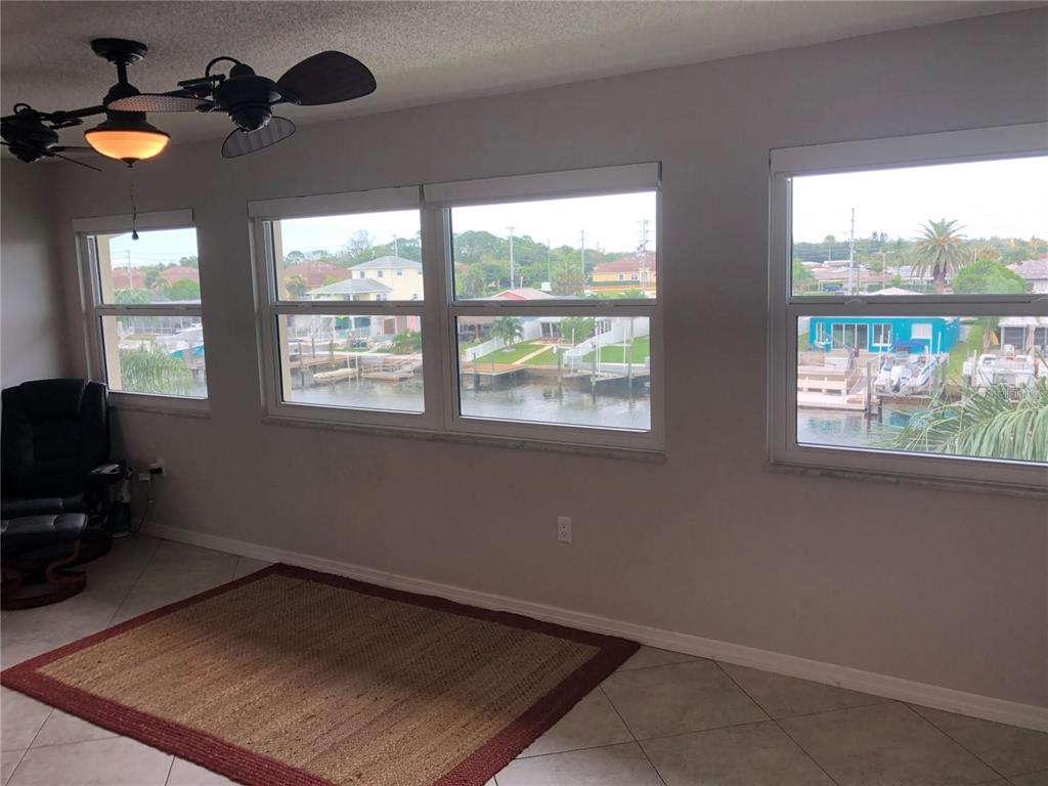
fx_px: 848
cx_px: 524
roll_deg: +1.7
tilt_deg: -7.4
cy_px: 393
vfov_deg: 49.7
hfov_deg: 63.4
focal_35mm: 28
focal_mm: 3.99
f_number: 1.8
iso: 32
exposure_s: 1/120
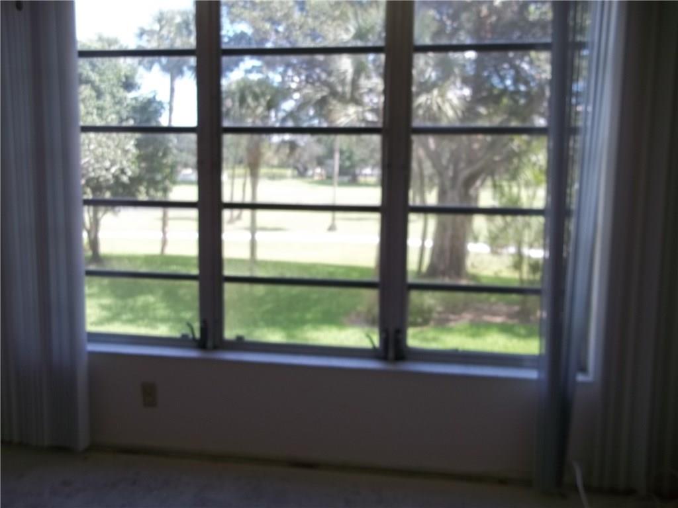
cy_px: 254
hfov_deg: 56.8
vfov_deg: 44.2
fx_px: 627
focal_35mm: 32
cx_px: 339
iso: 80
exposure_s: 1/125
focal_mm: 5.7
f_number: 2.9
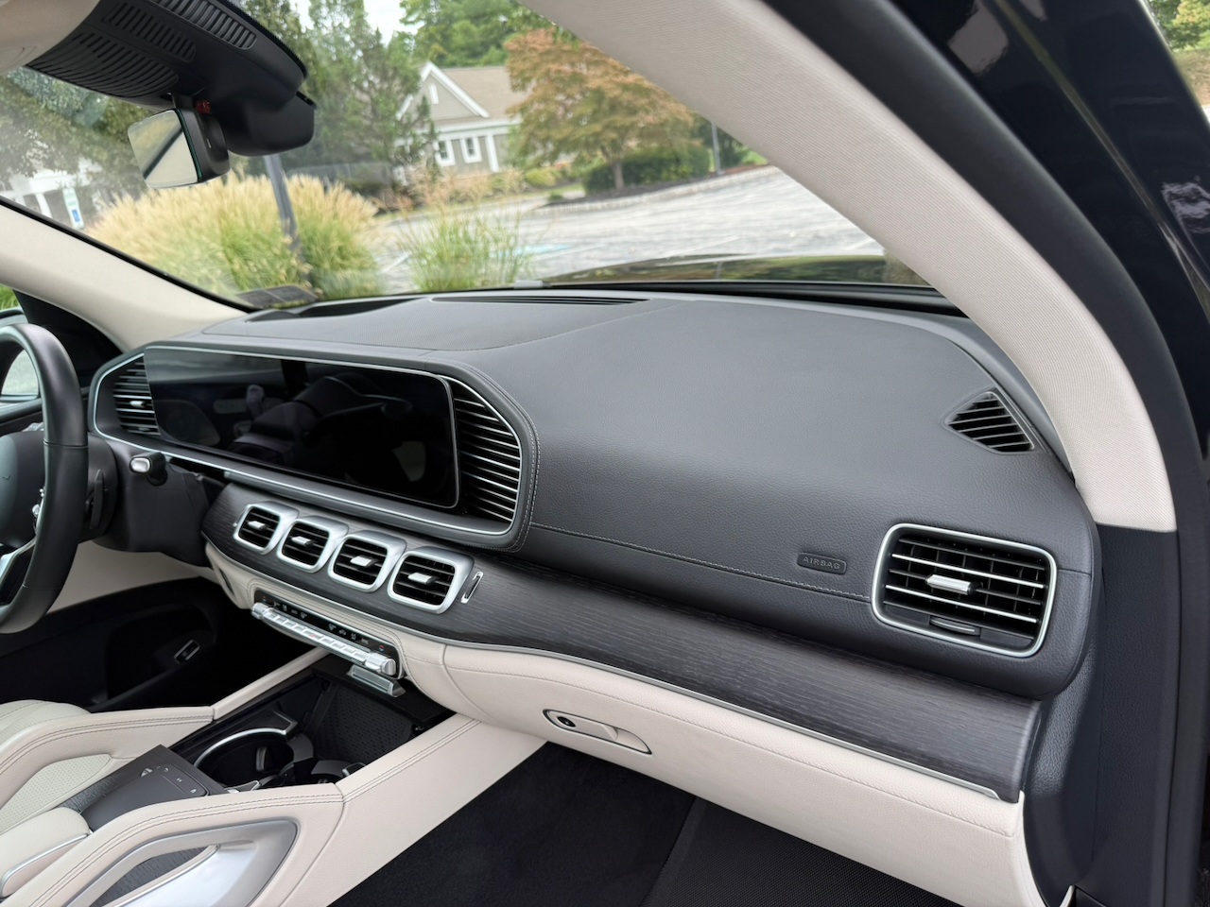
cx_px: 605
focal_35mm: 24
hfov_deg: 71.6
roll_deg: +10.5
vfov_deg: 56.8
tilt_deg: -18.8
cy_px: 454
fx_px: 839
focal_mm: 6.76
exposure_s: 1/325
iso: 80
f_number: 1.78
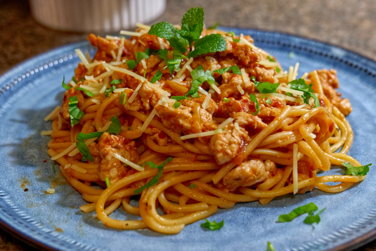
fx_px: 627
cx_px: 188
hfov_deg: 33.4
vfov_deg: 22.6
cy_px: 126
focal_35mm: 60
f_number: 7.1
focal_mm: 60
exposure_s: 1/60
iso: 6400
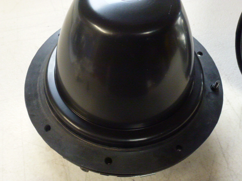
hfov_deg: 55.4
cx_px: 121
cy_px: 90
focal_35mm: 33
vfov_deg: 42.9
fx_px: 231
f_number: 3.6
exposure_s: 1/30
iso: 800
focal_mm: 5.9
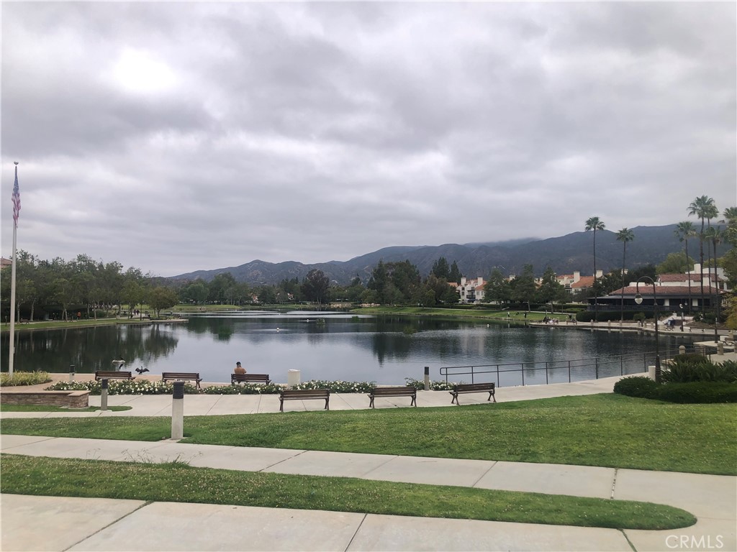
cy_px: 276
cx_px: 368
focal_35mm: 28
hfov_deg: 63.4
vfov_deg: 49.7
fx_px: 596
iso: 20
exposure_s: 1/1412
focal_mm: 3.99
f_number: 1.8
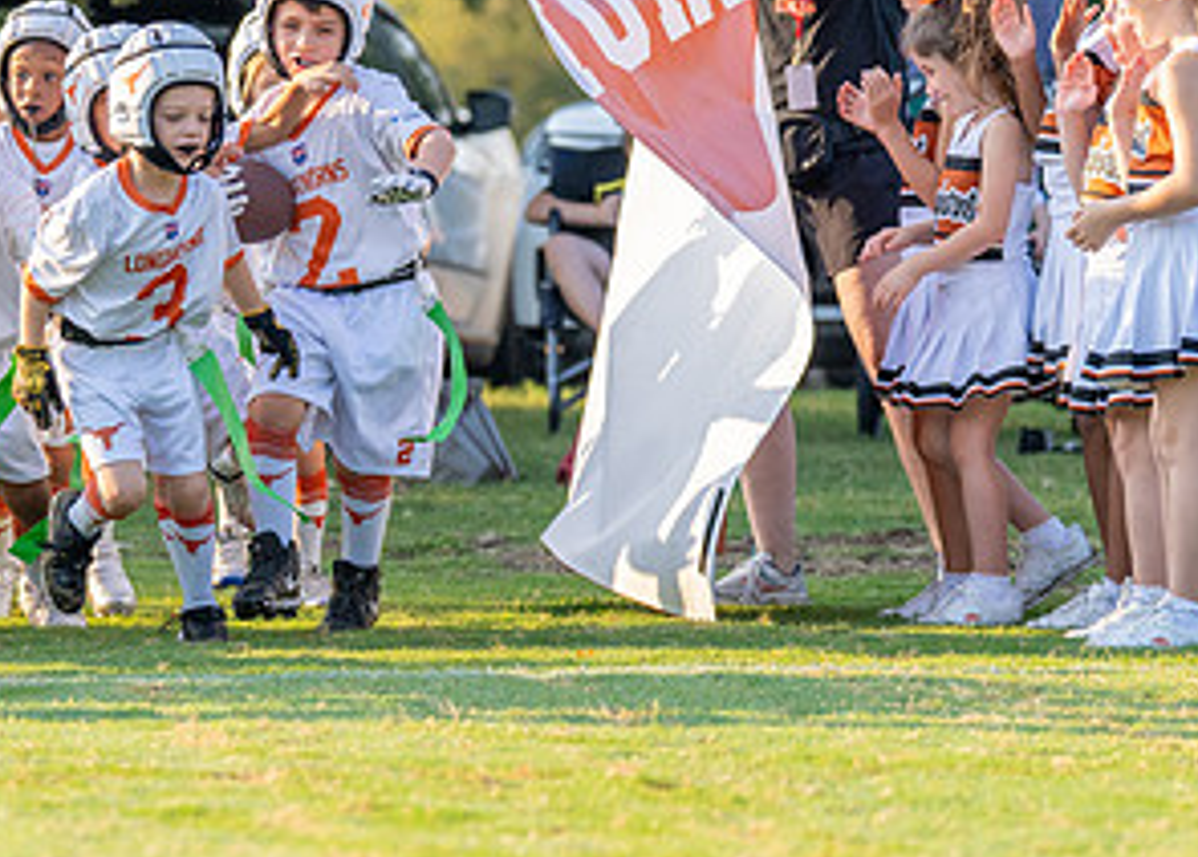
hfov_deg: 8.4
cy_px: 245
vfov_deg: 6.0
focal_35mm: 239
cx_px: 189
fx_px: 8136
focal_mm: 92
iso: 400
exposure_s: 1/2000
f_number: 2.8
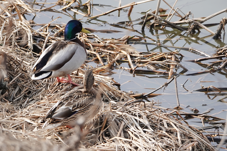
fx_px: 3783
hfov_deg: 3.4
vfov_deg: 2.3
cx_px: 114
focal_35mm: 600
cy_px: 76
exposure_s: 1/400
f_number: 4
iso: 100
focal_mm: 220
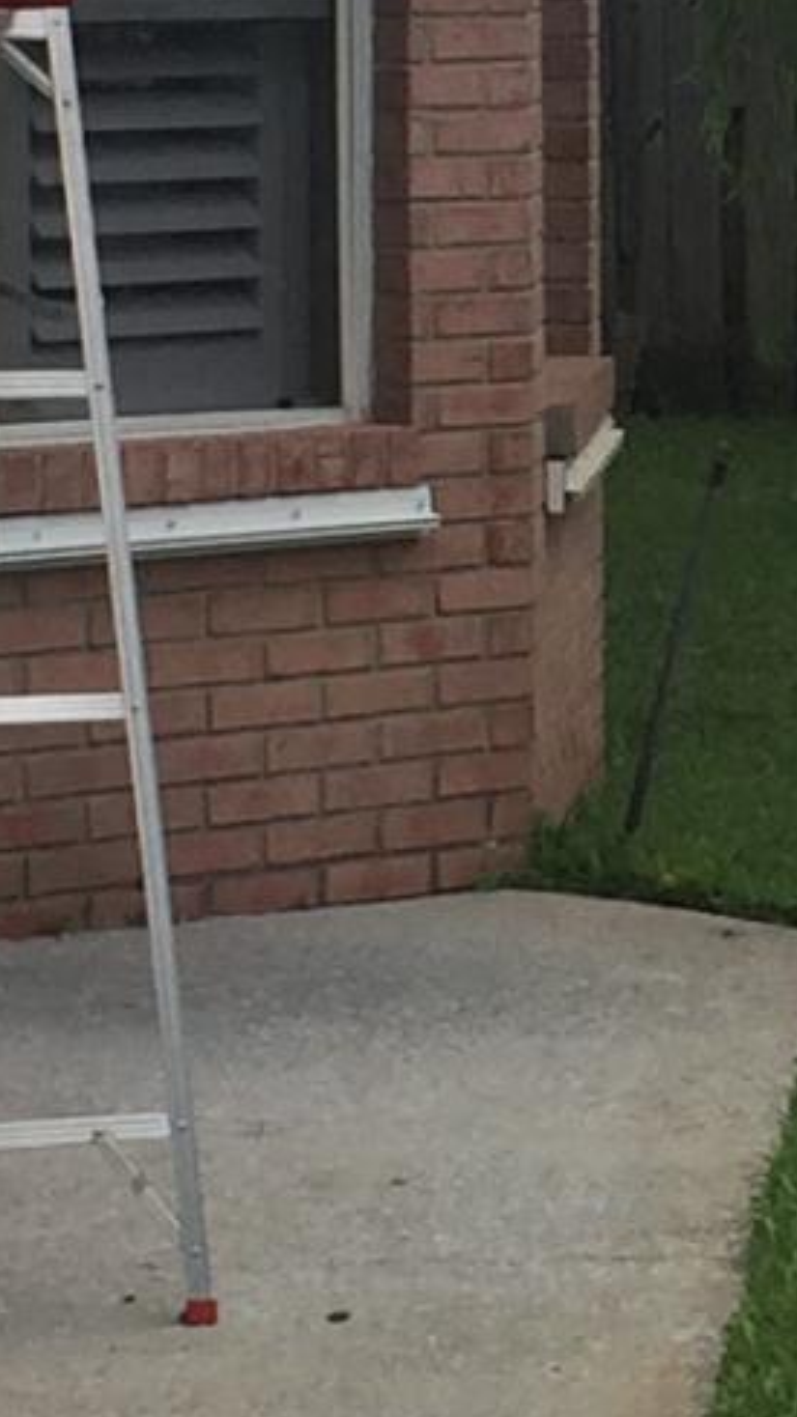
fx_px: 7290
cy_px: 423
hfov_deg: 6.0
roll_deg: -1.3
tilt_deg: -4.8
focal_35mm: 194
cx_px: 1782
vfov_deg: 11.1
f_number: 2.2
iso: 32
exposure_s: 1/482
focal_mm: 4.15
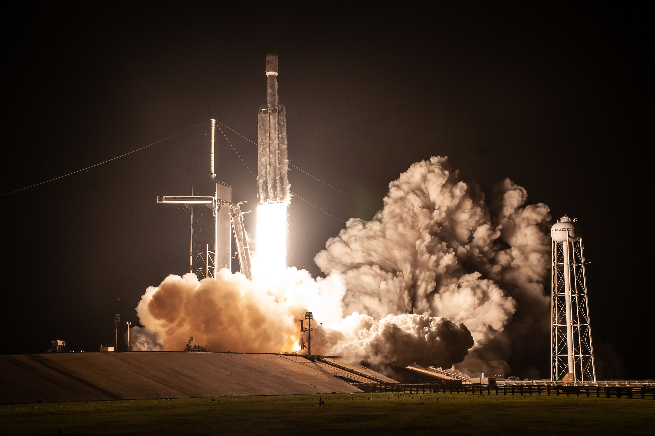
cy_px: 218
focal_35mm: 53
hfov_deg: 37.4
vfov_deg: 25.4
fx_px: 968
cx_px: 328
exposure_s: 1/800
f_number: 8
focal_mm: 35
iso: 200
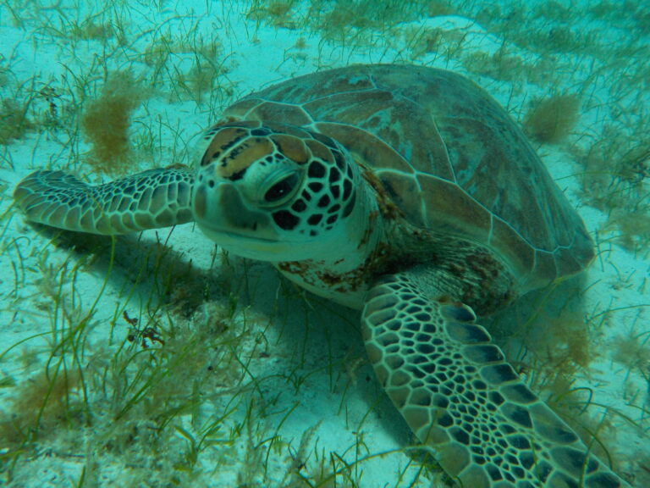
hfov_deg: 60.0
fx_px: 563
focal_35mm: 30
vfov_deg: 46.8
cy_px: 244
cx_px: 325
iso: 125
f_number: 3.3
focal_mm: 4.1
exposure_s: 1/1250
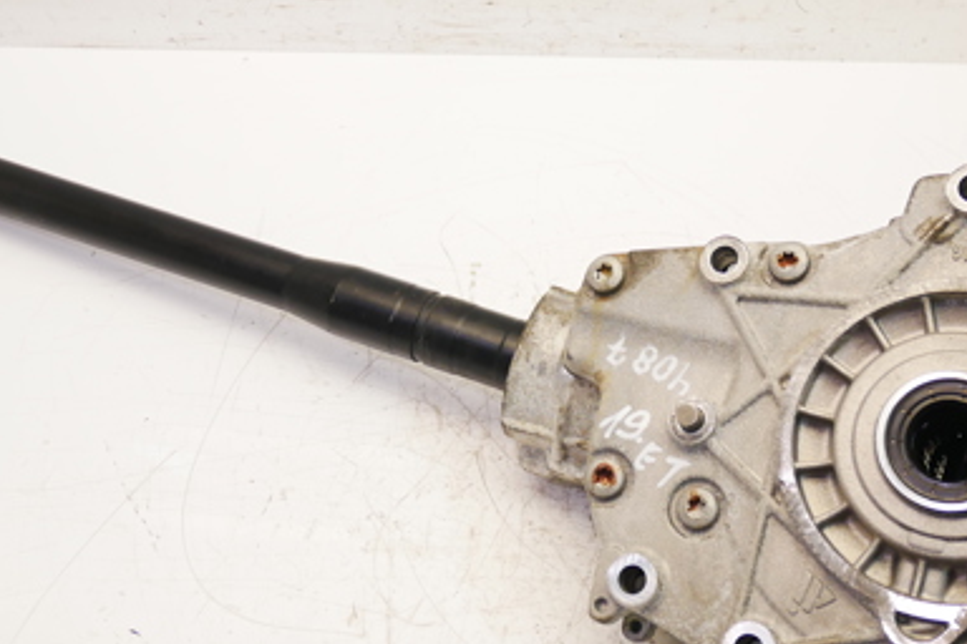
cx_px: 496
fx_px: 1397
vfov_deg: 26.0
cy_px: 294
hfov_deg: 38.2
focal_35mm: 52
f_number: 3.7
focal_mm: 15
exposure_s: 1/60
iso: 320
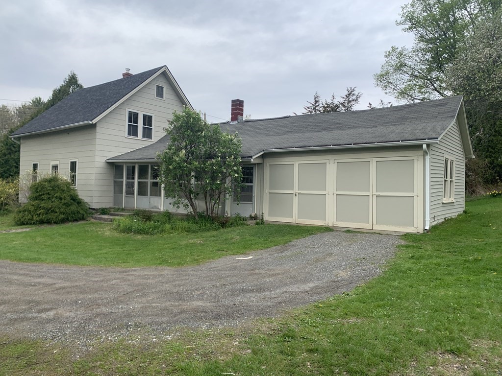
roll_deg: -0.6
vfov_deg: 53.1
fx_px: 377
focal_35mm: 26
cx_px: 251
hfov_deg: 67.3
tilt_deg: -1.3
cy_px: 188
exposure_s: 1/928
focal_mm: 4.25
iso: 25
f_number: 1.8
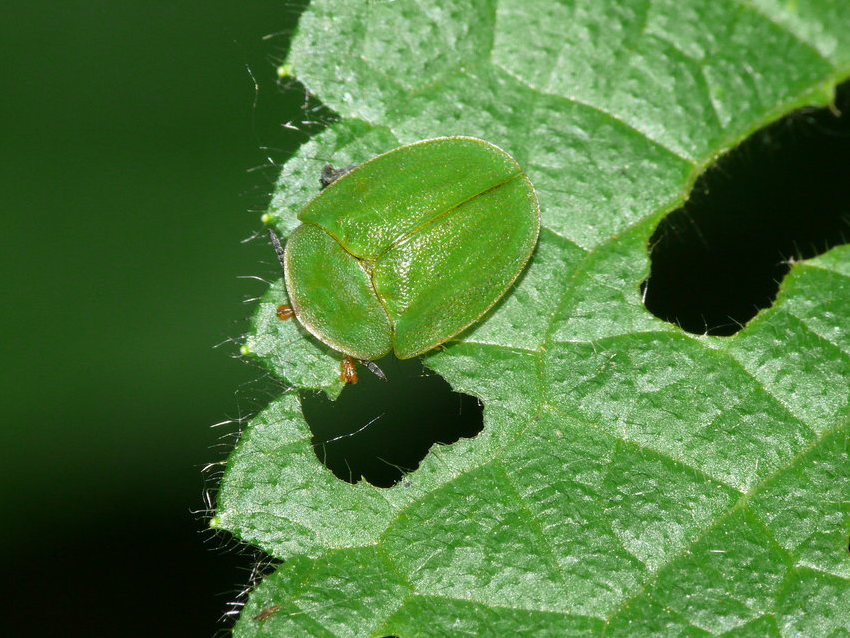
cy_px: 319
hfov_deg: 6.9
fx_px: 7098
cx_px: 426
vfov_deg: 5.1
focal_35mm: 289
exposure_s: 1/250
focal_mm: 60.8
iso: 200
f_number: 11
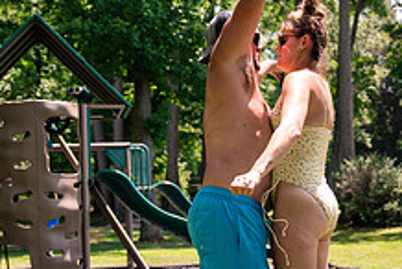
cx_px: 273
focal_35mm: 85
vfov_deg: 16.0
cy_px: 220
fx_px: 950
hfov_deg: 23.8
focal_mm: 32
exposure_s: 1/2000
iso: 400
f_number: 2.8
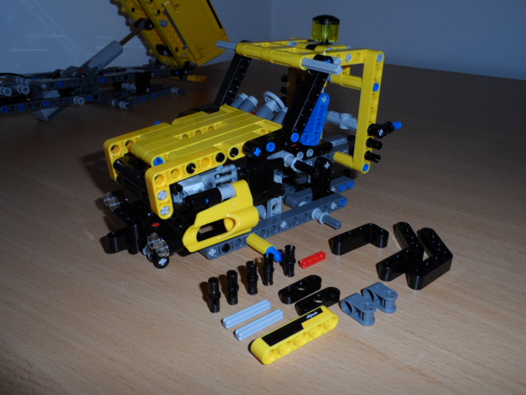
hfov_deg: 56.8
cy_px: 198
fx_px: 486
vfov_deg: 44.2
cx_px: 263
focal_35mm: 32
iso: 100
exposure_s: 1/45
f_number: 3.4
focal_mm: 5.3
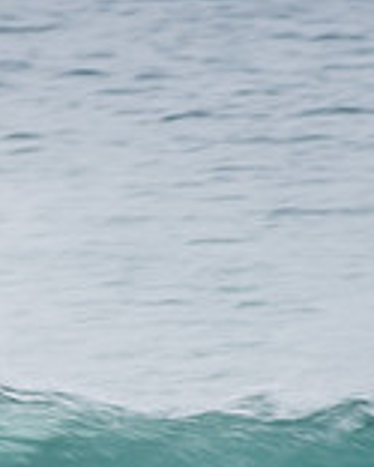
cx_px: -337
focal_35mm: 1960
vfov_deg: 1.0
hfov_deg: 0.8
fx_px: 27092
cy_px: 565
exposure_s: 1/30
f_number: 7.1
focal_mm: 500
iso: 64
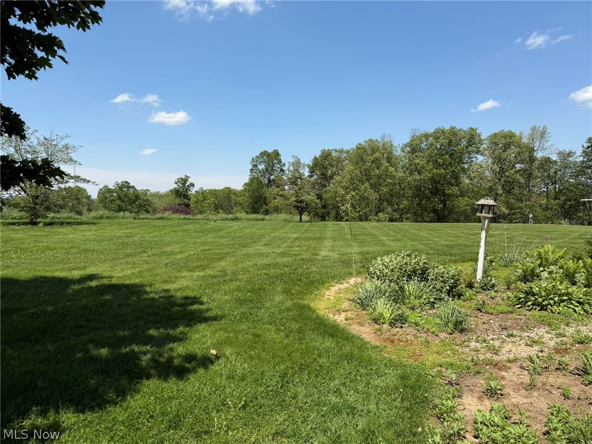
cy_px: 222
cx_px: 296
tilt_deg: -2.3
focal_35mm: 24
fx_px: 410
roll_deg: +0.7
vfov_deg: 56.8
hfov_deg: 71.6
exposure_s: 1/4673
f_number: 1.78
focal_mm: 6.76
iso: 80
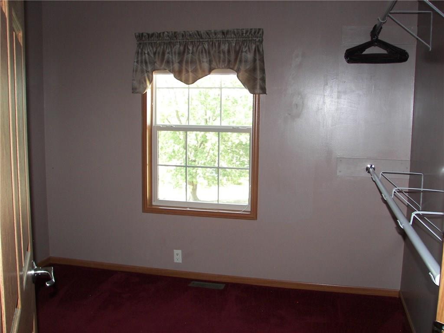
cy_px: 166
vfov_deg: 39.7
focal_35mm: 36
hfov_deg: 51.4
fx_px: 462
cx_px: 222
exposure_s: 1/30
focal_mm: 6
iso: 100
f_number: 2.8
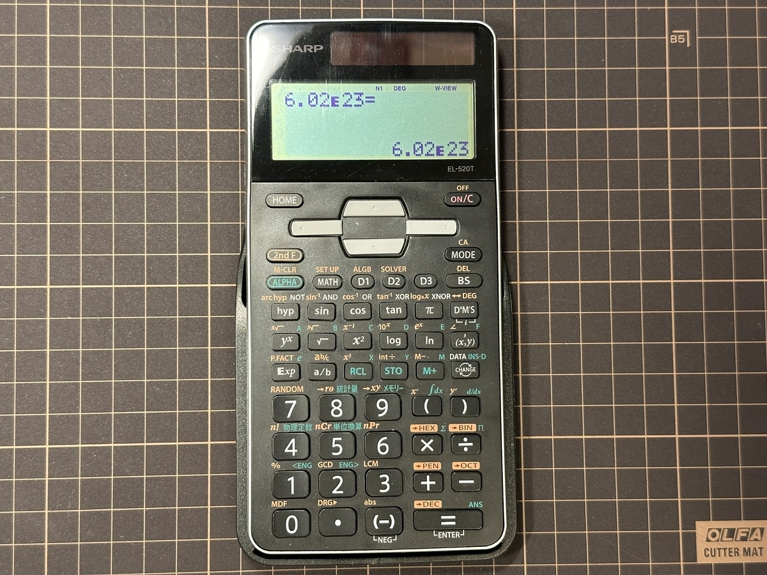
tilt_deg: -83.6
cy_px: 288
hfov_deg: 39.7
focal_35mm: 48
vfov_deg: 30.3
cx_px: 384
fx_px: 1064
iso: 250
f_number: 1.78
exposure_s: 1/60
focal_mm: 6.86
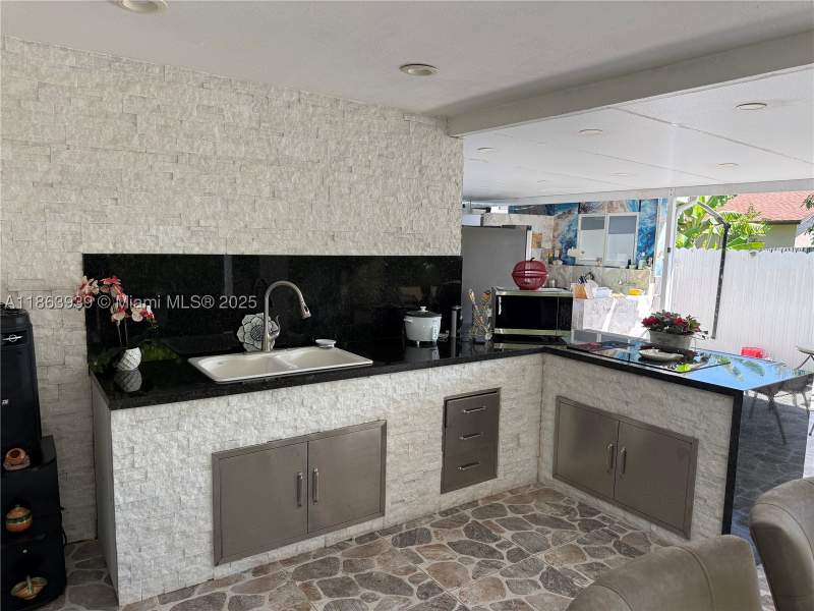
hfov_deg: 71.6
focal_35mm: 24
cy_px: 306
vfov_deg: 56.8
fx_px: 564
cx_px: 407
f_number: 1.78
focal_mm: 6.76
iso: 100
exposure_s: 1/430
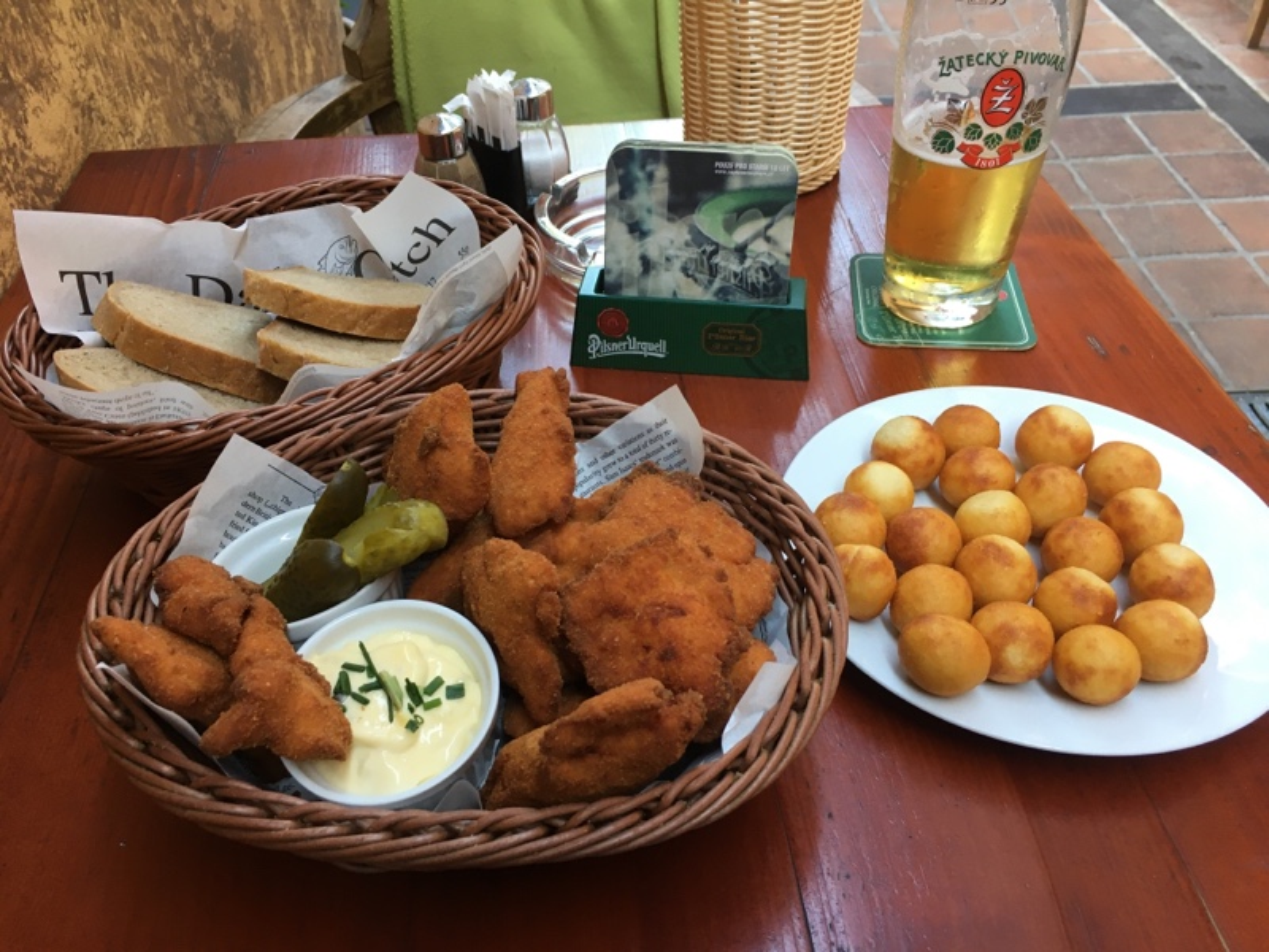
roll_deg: +2.0
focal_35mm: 29
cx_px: 634
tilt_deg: -41.9
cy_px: 476
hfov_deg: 61.7
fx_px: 1063
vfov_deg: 48.2
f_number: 2.2
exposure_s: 1/33
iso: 64
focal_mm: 4.15
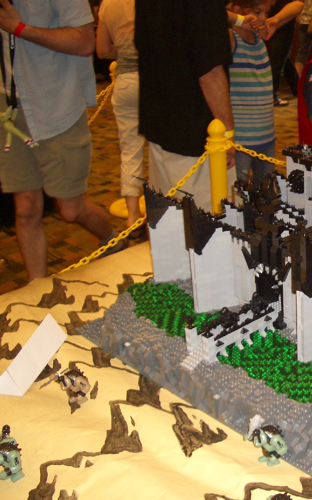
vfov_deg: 40.3
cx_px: 311
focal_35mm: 50
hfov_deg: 24.6
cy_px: 251
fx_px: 680
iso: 100
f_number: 2.6
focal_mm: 5.8
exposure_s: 1/60
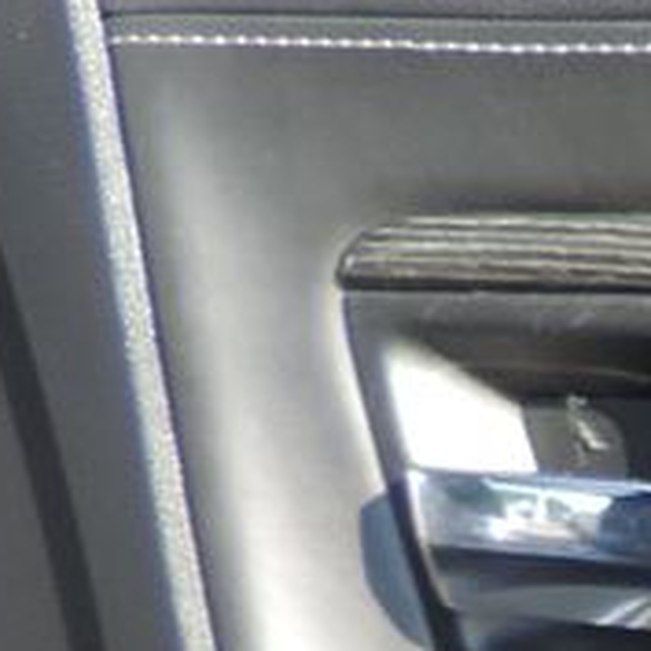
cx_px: 2126
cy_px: 1460
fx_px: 3255
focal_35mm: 153
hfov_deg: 8.8
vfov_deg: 10.2
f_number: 3
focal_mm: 4.3
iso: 80
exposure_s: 1/80
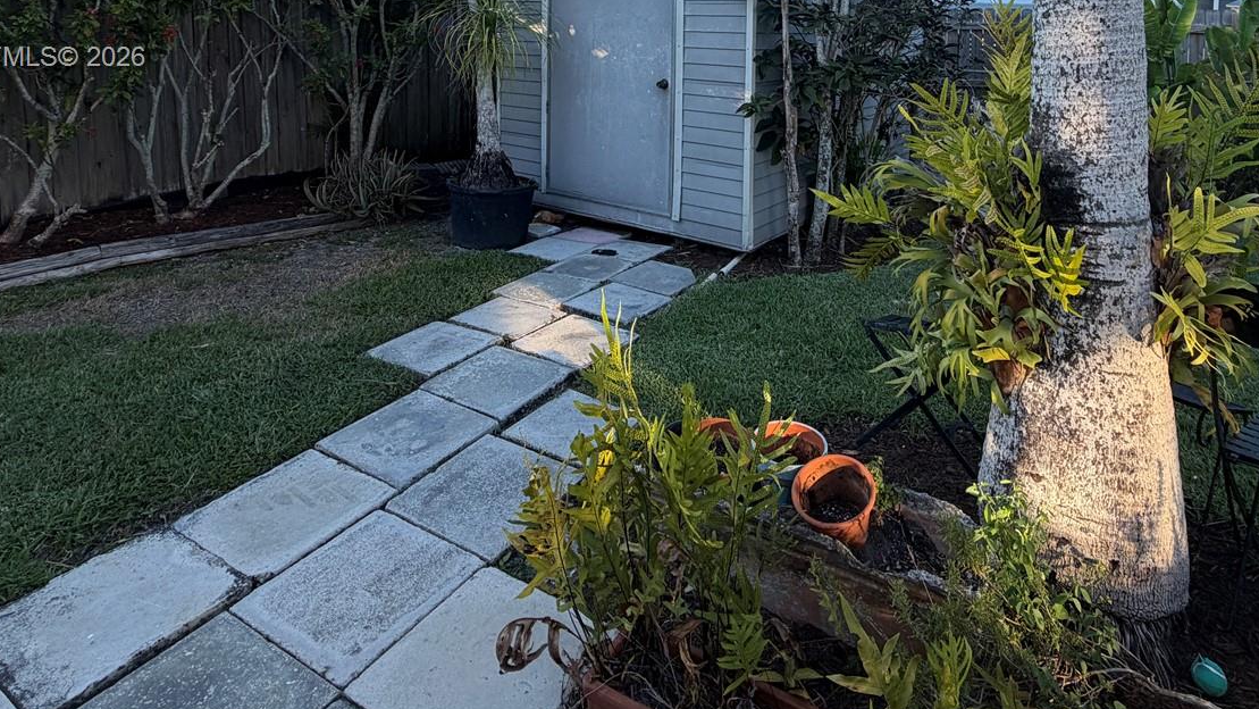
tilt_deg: -4.0
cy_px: 59
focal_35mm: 22
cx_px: 700
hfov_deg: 80.9
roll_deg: -0.9
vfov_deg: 46.1
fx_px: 734
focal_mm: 2.22
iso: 40
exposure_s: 1/502
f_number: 2.2
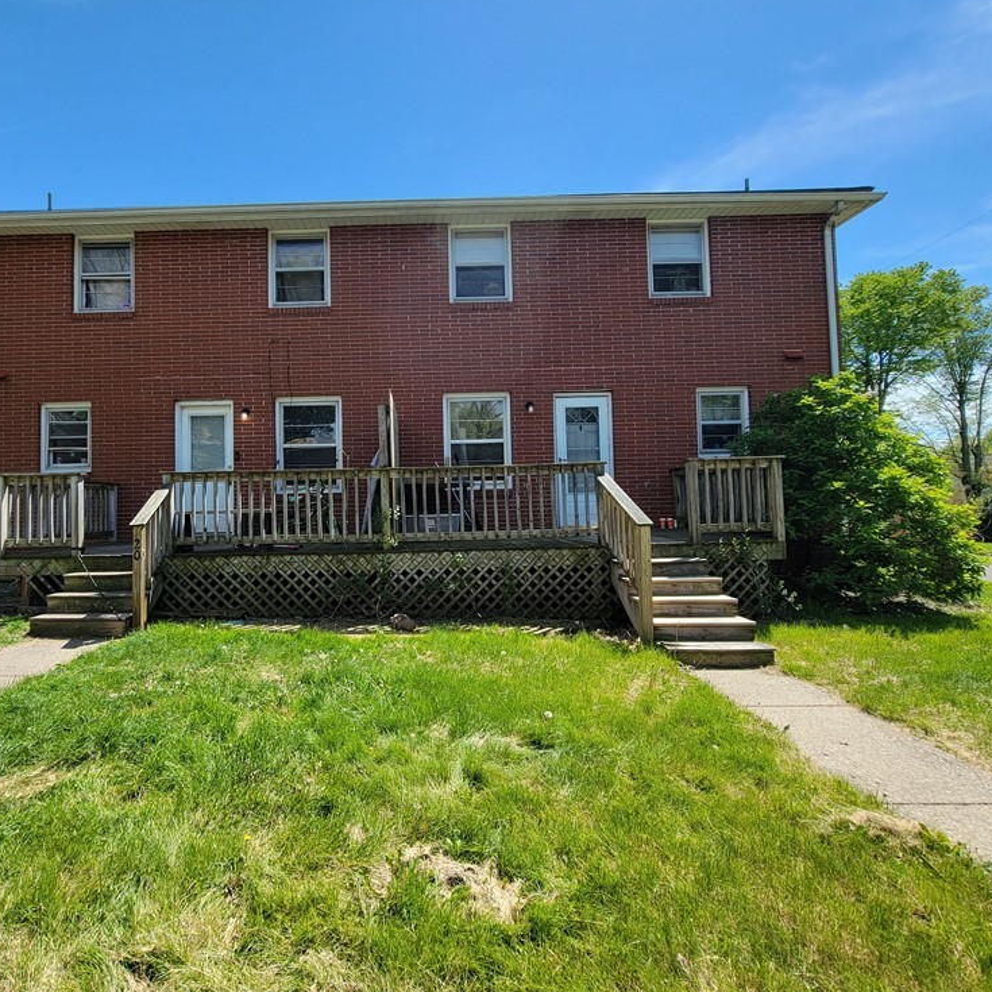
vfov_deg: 87.4
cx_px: 417
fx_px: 519
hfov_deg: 86.7
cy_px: 478
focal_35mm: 16
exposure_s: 1/1044
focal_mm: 2.2
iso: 50
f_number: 2.2
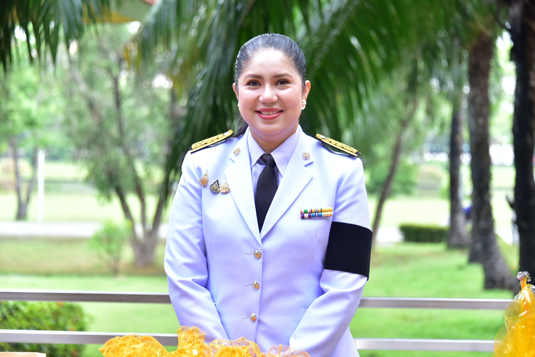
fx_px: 1724
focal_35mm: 116
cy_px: 178
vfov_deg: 11.8
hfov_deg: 17.6
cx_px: 268
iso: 1000
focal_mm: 116
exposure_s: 1/200
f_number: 5.6
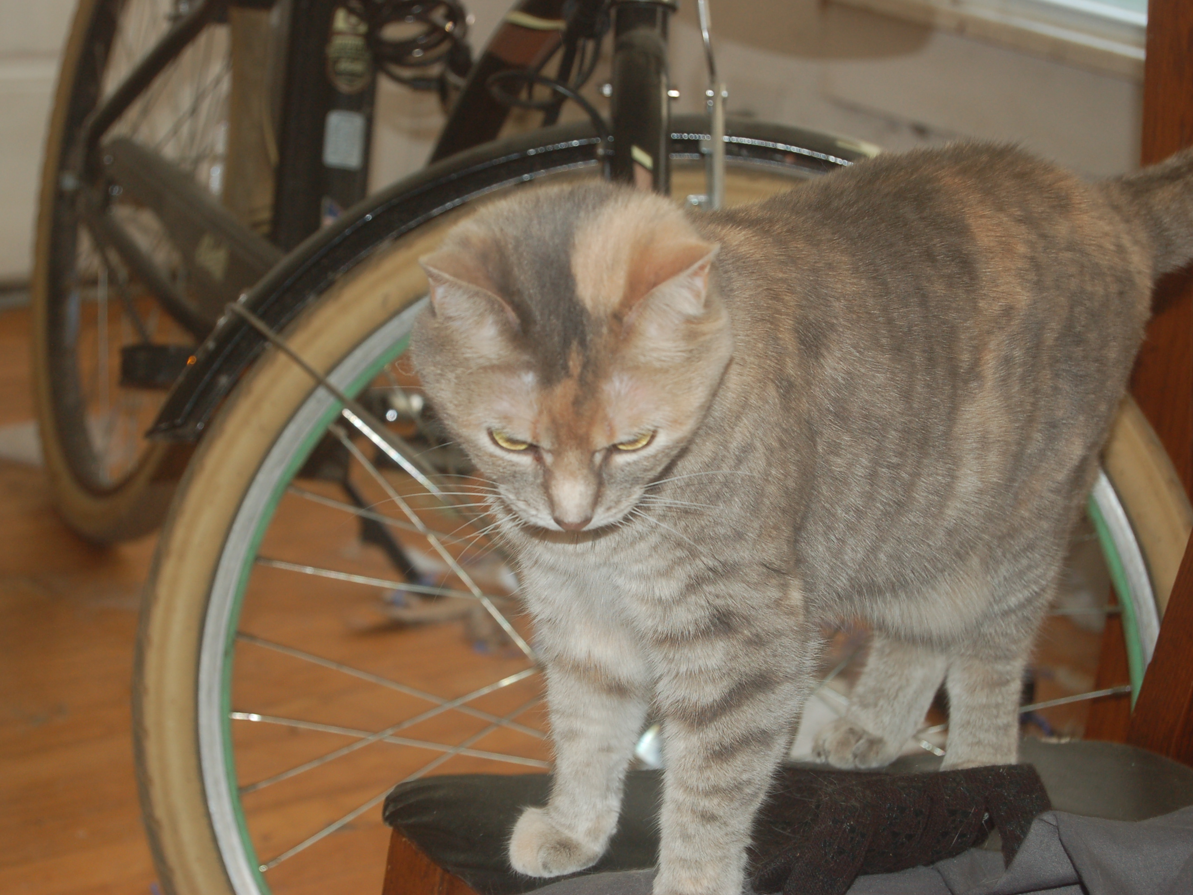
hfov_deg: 21.9
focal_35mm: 90
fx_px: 3086
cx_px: 529
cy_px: 447
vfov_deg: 16.5
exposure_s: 1/60
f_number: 5.6
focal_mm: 55
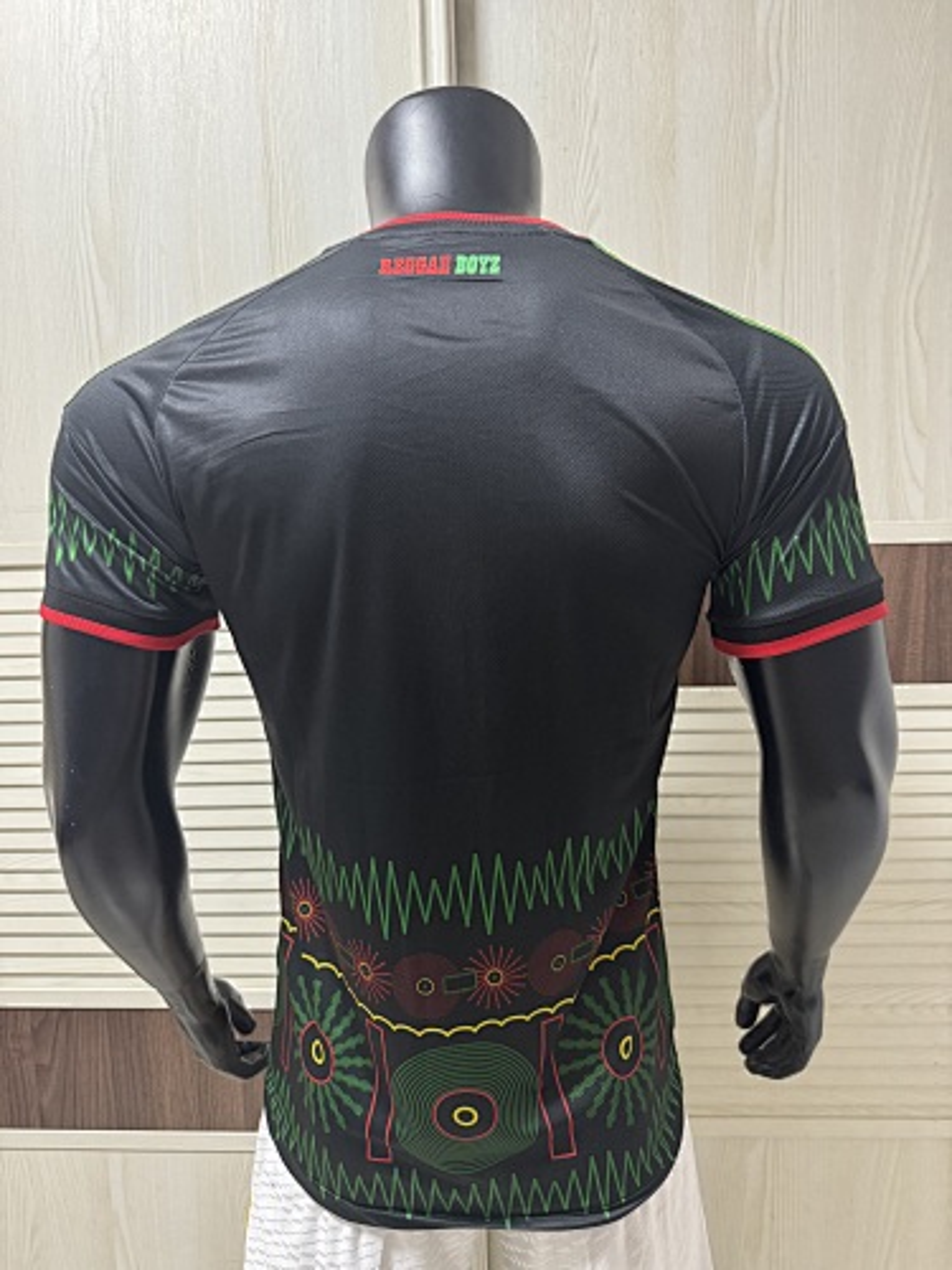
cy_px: 635
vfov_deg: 71.6
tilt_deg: -5.2
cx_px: 476
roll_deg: +1.2
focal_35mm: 24
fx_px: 880
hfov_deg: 56.8
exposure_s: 1/60
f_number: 1.78
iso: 640
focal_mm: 6.76
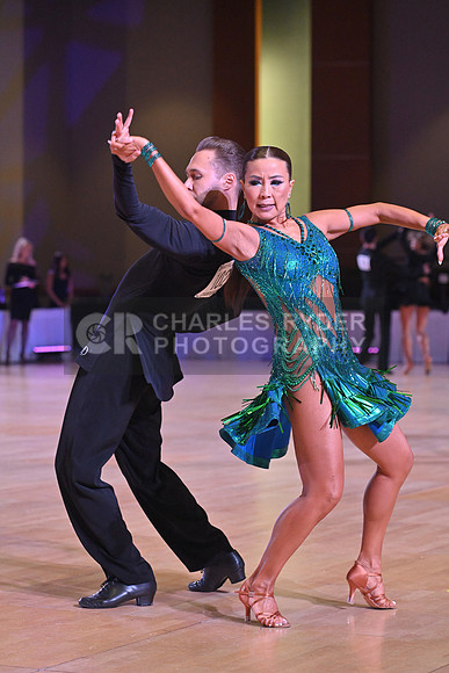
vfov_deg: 18.6
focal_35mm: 110
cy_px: 336
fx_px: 2057
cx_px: 224
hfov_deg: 12.5
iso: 4000
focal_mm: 110
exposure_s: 1/400
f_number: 5
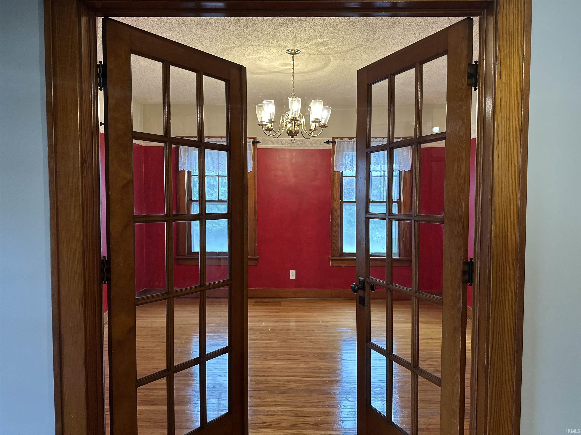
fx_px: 403
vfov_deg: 56.8
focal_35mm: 24
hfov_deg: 71.6
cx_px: 290
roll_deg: +0.2
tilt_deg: -2.1
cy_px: 218
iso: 400
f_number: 1.78
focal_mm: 6.86
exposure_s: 1/60
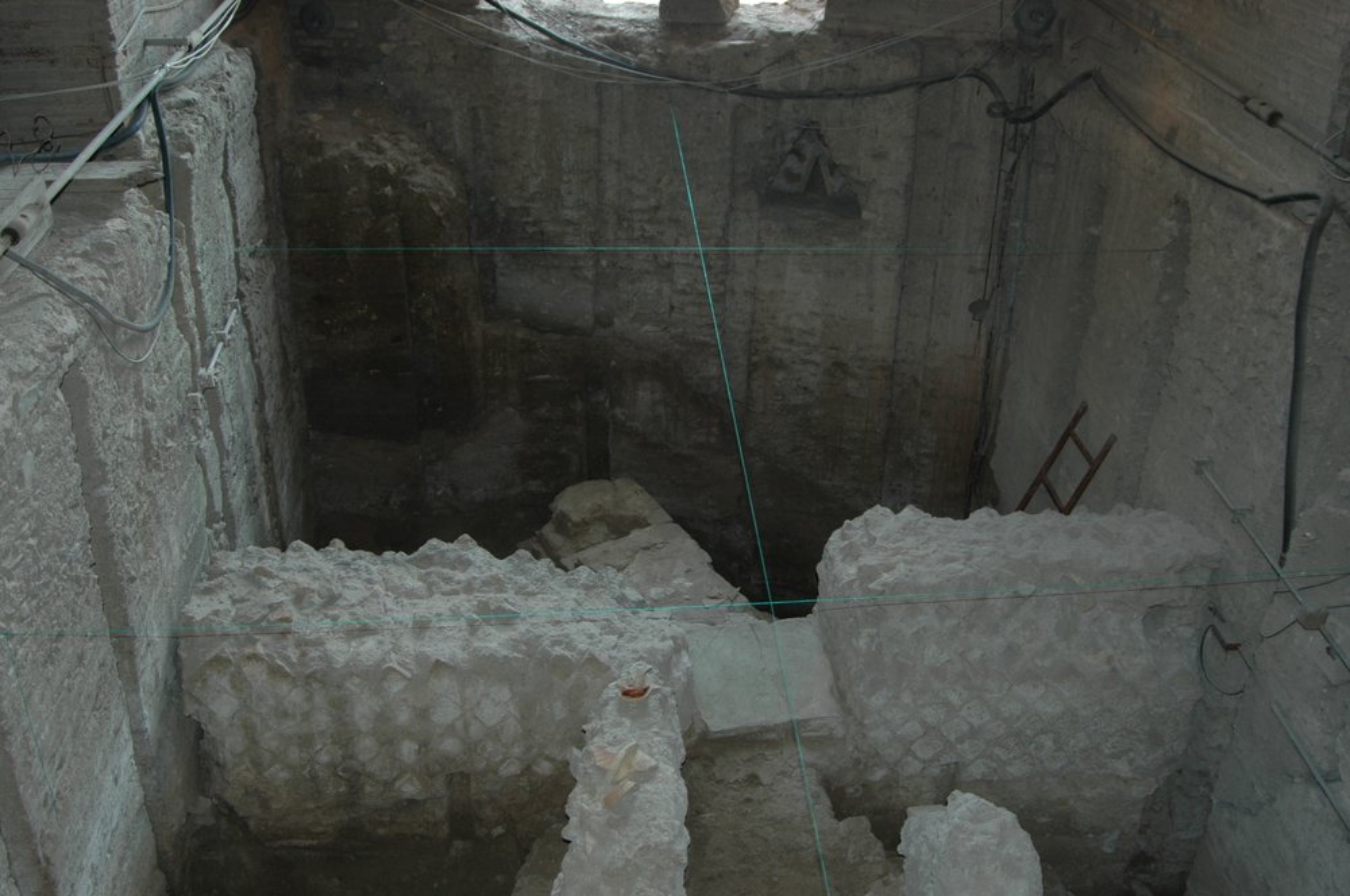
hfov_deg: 53.2
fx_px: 1348
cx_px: 675
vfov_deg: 36.8
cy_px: 448
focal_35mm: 36
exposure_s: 1/60
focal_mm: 24
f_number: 3.5
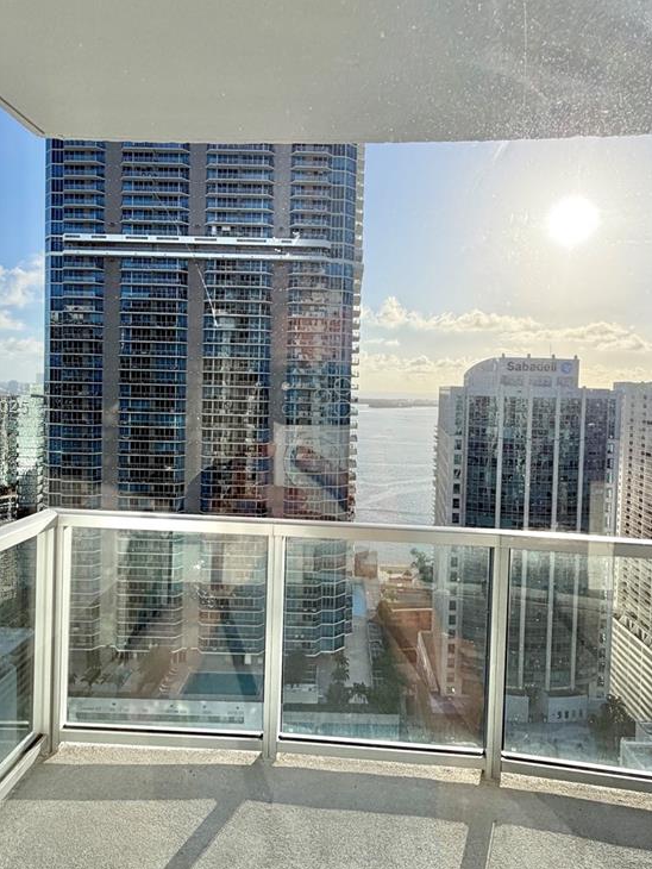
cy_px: 408
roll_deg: -1.5
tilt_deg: -2.8
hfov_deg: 58.9
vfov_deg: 73.8
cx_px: 343
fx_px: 577
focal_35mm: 23
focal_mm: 2.22
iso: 40
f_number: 2.2
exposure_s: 1/770
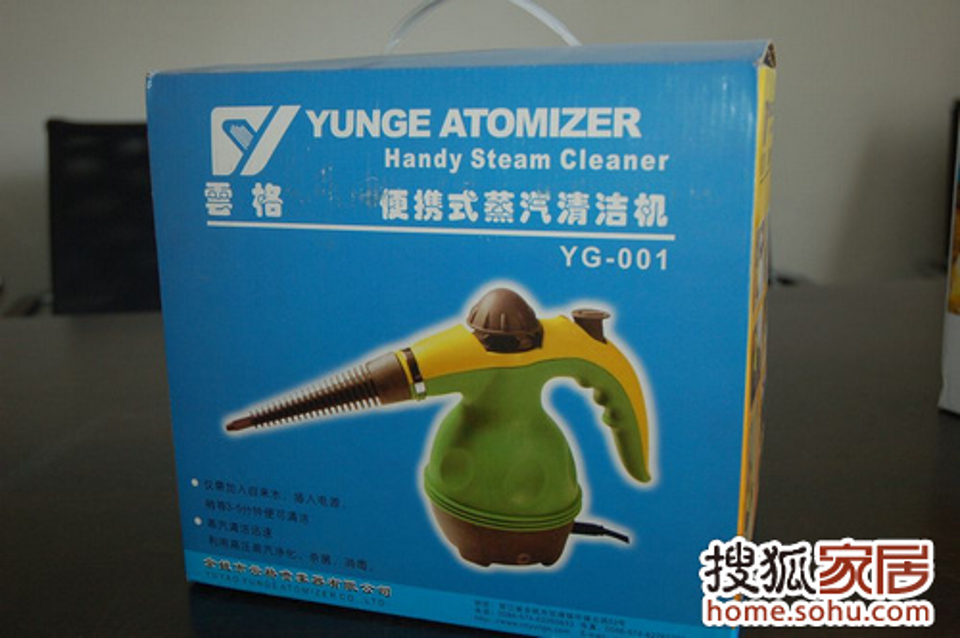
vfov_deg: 32.9
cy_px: 319
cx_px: 480
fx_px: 1079
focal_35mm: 40
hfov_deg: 48.0
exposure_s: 1/60
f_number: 3.8
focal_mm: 27
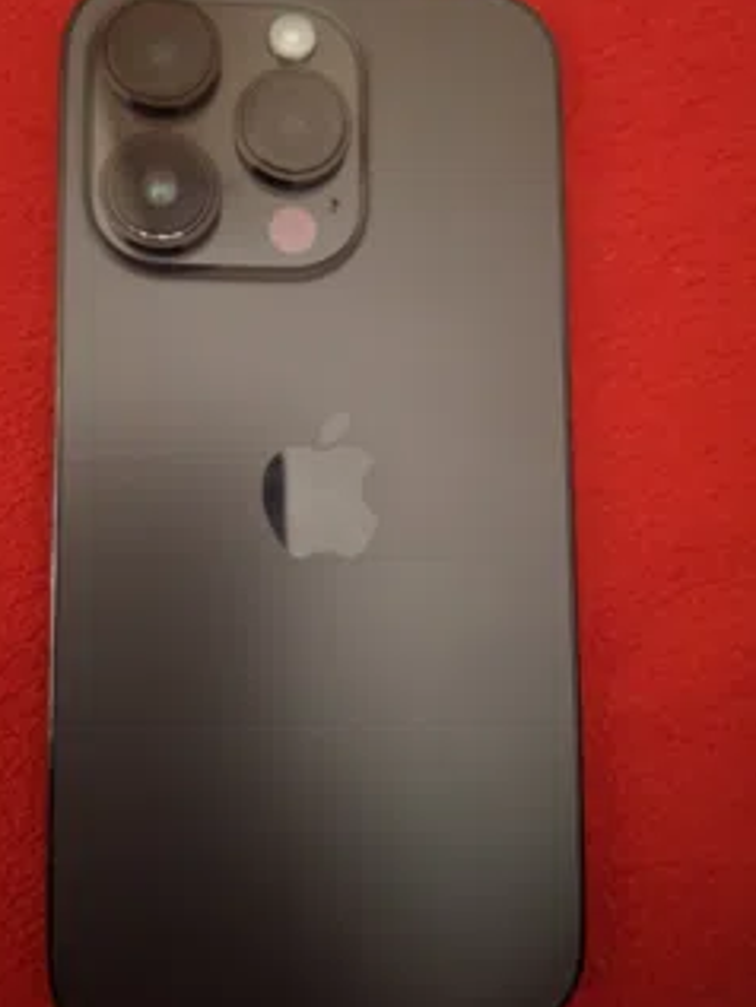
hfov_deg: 48.1
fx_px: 844
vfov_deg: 61.4
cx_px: 318
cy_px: 438
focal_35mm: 29
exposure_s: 1/24
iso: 800
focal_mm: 5.54
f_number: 1.8
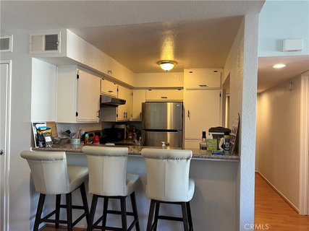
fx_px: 232
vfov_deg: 53.0
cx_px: 154
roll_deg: -1.3
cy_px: 116
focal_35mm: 26
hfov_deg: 67.3
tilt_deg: +0.0
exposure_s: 1/60
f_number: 1.5
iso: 100
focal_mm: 5.7
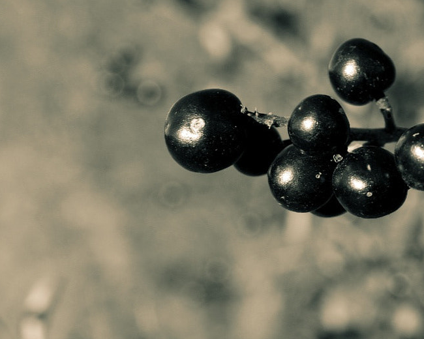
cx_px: 388
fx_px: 1305
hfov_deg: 18.1
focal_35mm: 104
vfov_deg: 14.8
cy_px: 108
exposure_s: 1/250
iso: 200
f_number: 8
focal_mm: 30
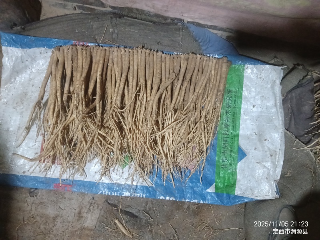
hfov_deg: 65.4
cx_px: 160
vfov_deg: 51.3
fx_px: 249
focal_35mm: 27
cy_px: 120
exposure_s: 1/33.3
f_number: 1.8
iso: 4622
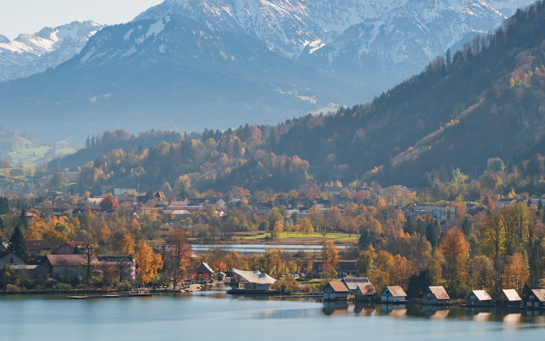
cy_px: 167
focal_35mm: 203
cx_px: 263
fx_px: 3015
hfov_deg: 10.3
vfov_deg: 6.5
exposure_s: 1/3200
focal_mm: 103.6
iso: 500
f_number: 4.5
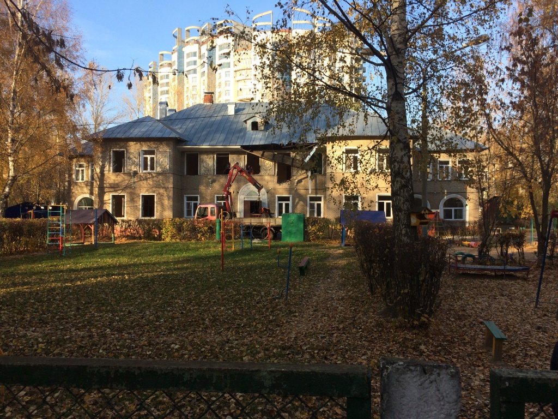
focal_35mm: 29
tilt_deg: -2.1
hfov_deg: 61.7
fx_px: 467
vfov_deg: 48.2
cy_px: 210
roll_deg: +0.7
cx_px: 279
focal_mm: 4.15
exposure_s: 1/578
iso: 32
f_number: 2.2
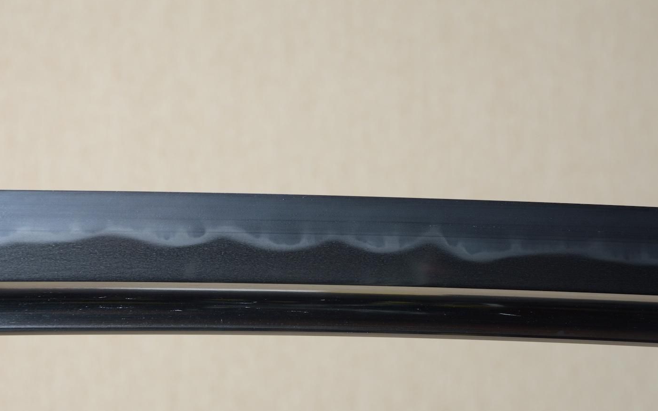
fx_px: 2205
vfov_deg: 10.6
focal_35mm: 123
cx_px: 329
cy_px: 218
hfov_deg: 17.0
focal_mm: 80
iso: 400
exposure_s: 1/2
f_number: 11
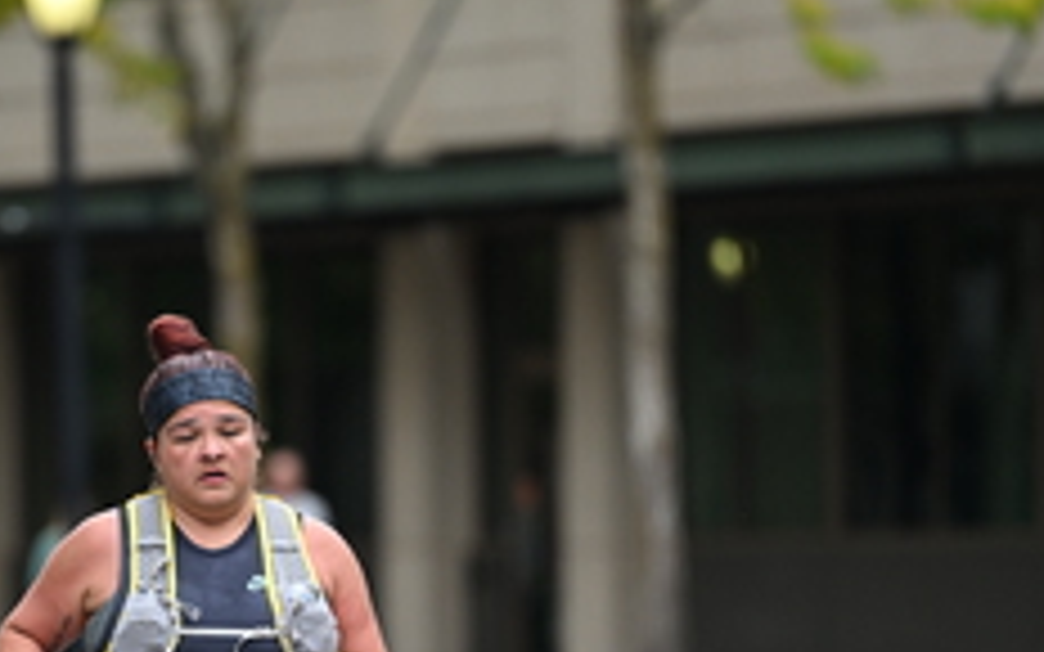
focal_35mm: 483
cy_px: 526
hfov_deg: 4.3
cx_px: 290
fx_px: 13743
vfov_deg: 2.7
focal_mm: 200
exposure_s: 1/2500
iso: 640
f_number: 2.8
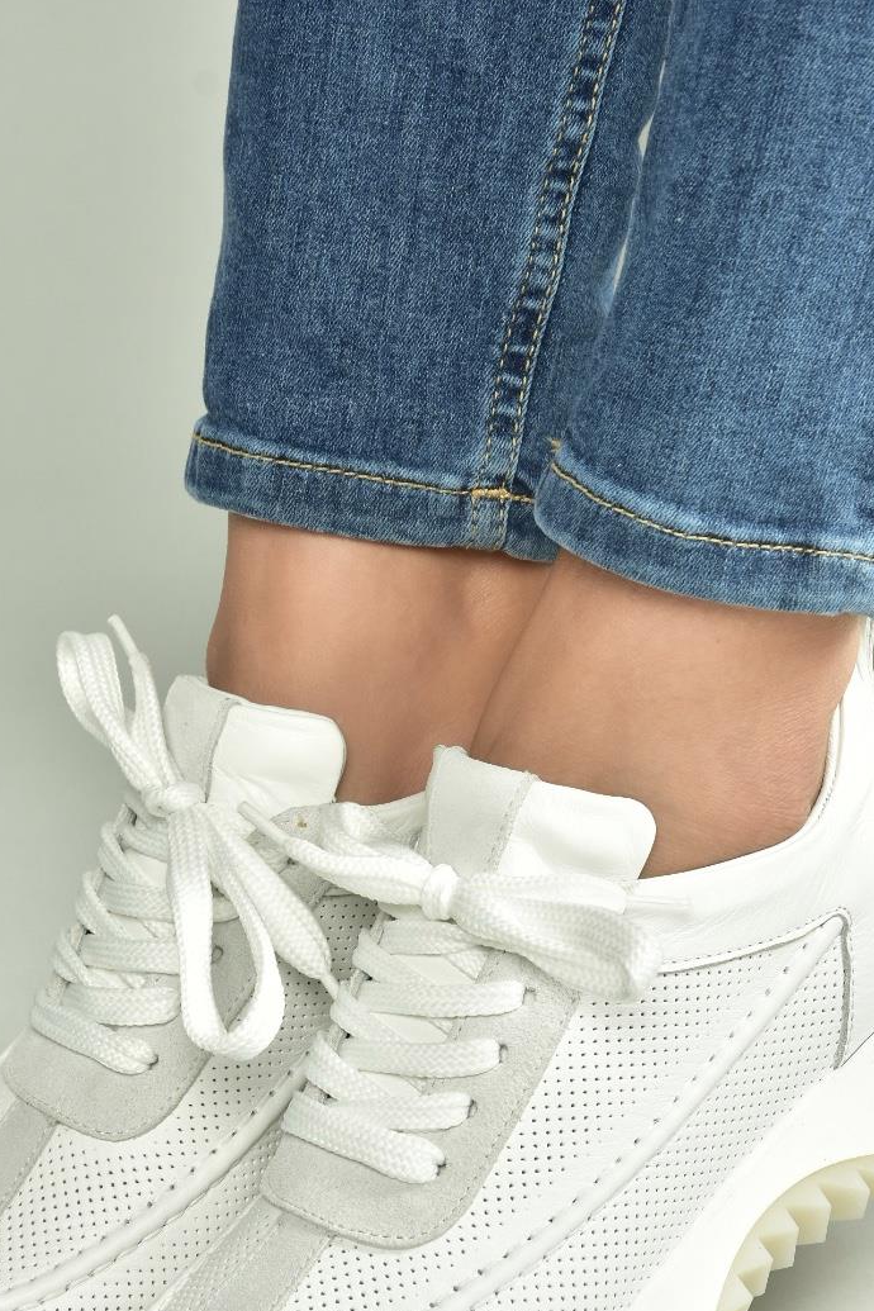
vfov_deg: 13.2
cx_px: 466
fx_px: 5644
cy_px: 775
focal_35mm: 155
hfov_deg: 8.9
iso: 100
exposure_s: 1/125
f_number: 9
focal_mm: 66
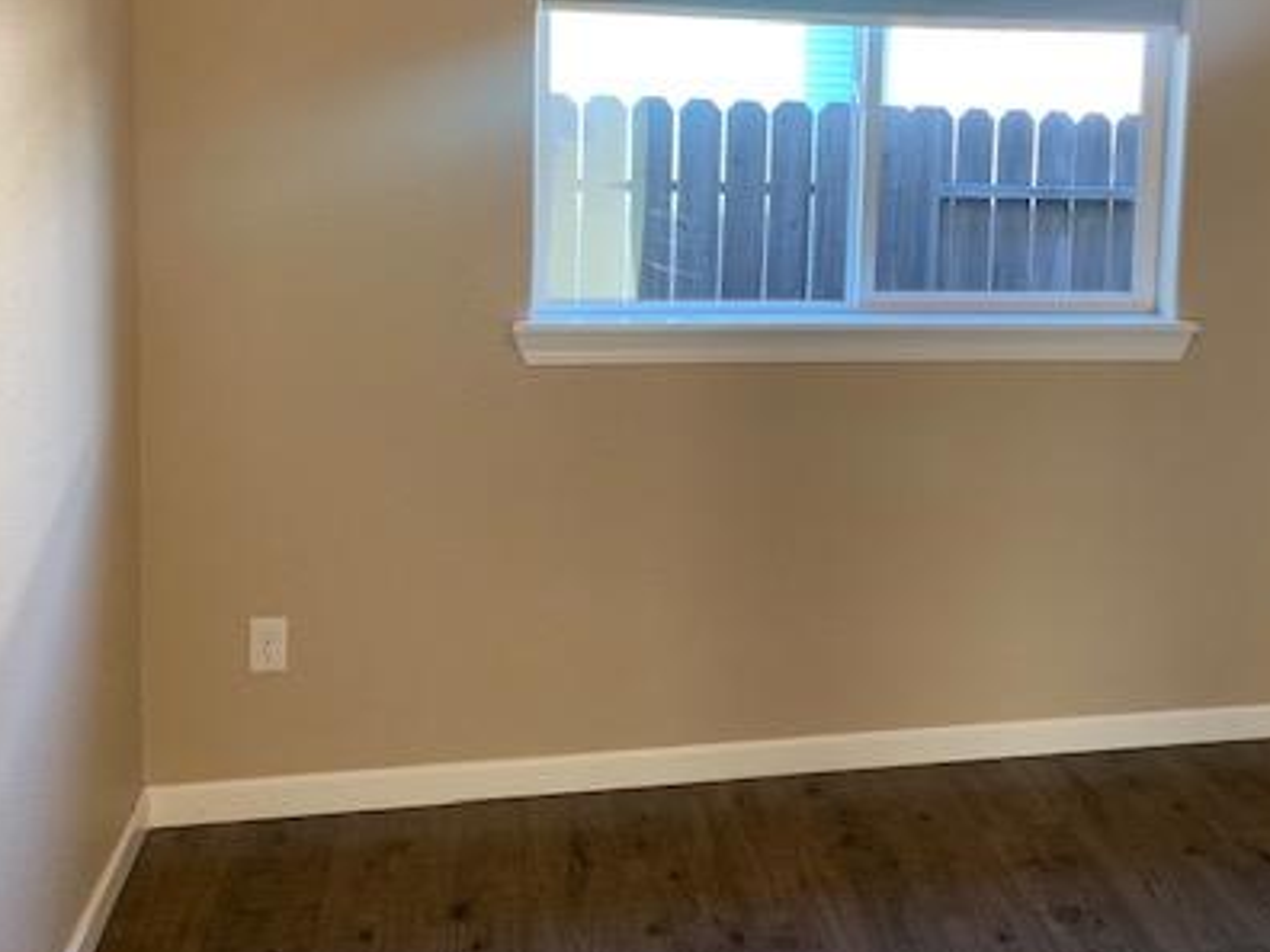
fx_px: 1541
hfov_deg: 43.8
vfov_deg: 33.9
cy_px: 282
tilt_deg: -6.0
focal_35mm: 42
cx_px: 898
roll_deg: -2.4
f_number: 1.8
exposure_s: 1/60
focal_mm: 4.25
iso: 160
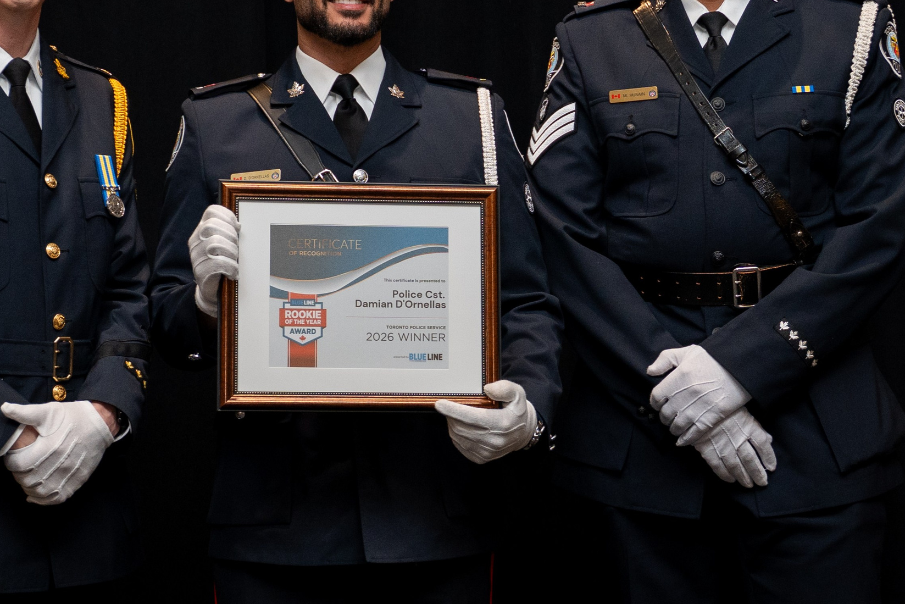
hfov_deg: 19.6
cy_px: 165
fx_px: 2615
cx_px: 401
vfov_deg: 13.1
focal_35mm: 104
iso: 800
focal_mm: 34.4
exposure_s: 1/160
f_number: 2.8
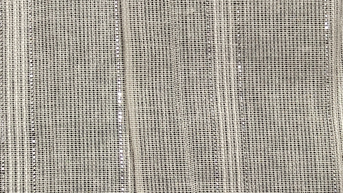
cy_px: 233
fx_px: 710
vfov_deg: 15.0
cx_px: 198
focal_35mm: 78
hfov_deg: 27.1
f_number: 2
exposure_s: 1/100
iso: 125
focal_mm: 2.78
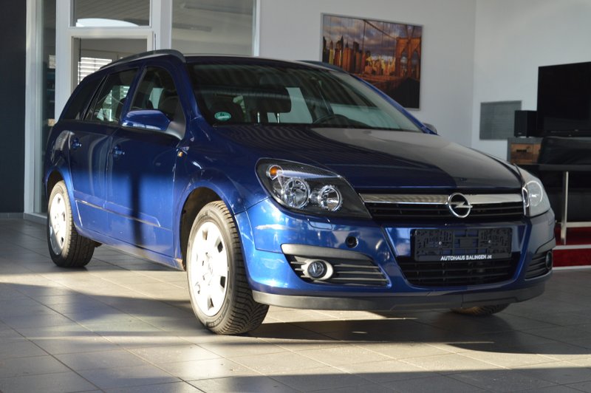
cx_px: 296
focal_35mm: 57
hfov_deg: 35.1
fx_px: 935
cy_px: 196
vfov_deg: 23.7
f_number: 5.6
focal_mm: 38
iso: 400
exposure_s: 1/125
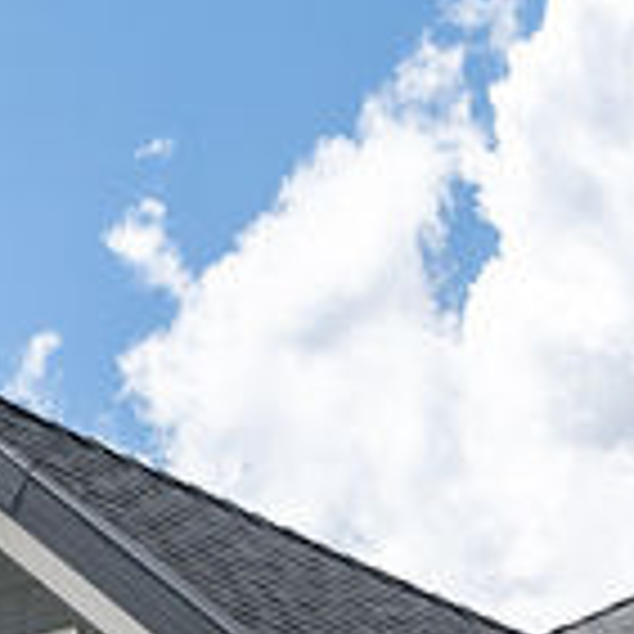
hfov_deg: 8.1
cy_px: 1495
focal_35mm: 216
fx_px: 4476
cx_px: 423
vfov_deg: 7.6
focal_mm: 35
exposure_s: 1/1600
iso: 250
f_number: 5.6
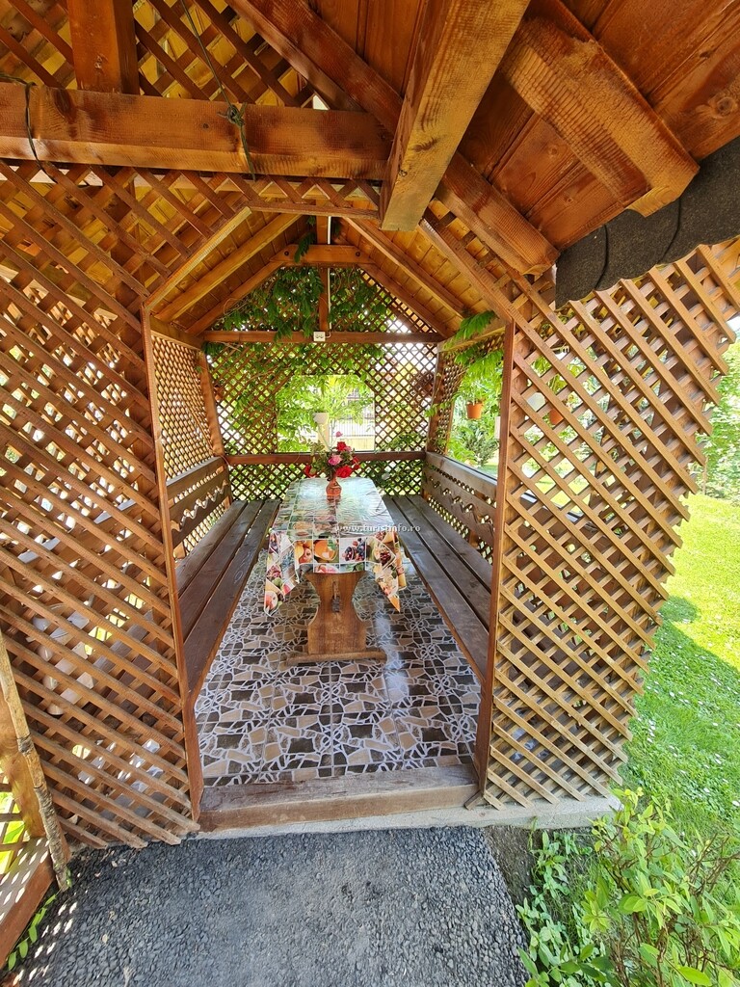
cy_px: 494
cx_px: 370
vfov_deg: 106.2
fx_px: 371
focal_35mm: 13
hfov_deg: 89.9
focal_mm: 2.2
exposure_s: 1/50
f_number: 2.2
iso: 64
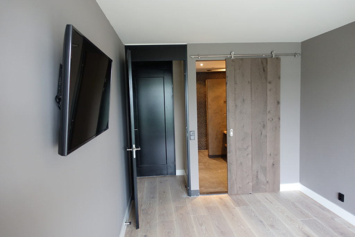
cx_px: 178
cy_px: 118
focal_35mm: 24
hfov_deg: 73.7
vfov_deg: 53.1
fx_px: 237
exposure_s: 1/30
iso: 320
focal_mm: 8.8
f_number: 1.8
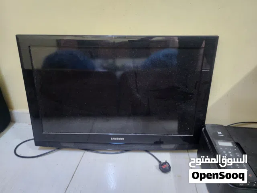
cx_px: 128
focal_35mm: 23
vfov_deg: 58.9
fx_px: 171
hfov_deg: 73.9
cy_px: 96
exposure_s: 1/25
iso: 1000
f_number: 1.8
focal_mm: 6.4
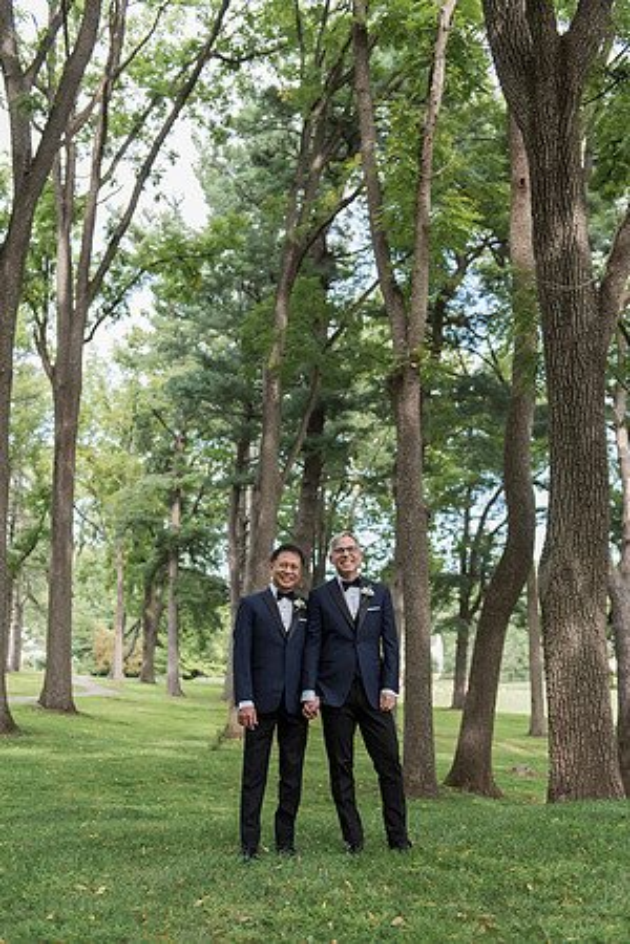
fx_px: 997
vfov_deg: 50.7
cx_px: 315
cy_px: 472
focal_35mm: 38
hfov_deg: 35.1
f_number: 2.8
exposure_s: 1/800
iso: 400
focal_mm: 38
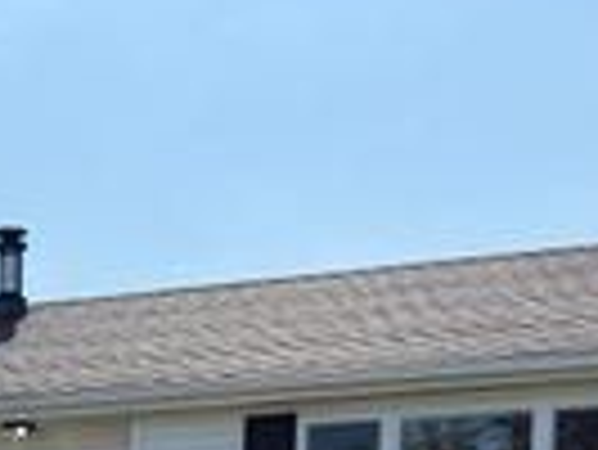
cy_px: 781
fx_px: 1556
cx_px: -90
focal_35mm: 90
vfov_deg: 14.6
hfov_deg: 20.5
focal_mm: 6.76
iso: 100
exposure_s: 1/4673
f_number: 1.78
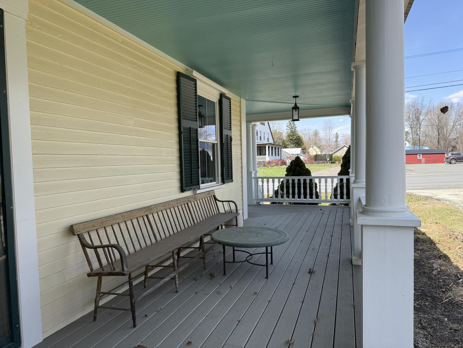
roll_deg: +2.0
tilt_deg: -2.3
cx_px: 232
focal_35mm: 24
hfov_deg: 71.6
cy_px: 174
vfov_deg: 56.8
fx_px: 321
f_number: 1.78
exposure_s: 1/2110
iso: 100
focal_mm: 6.76
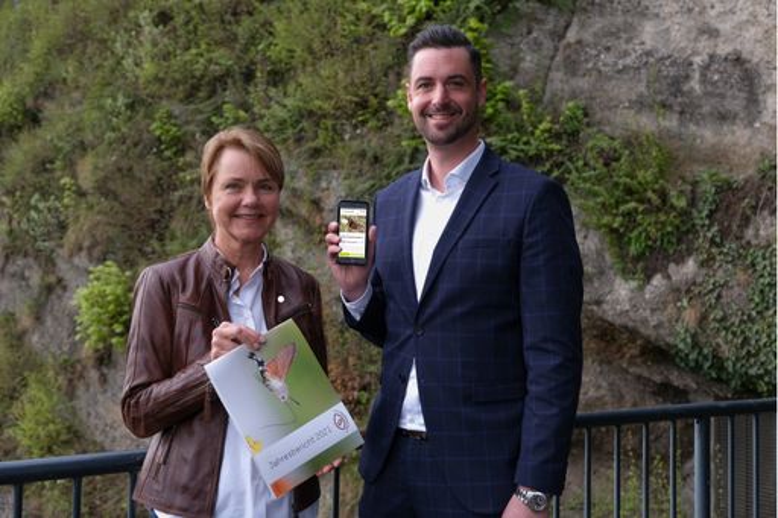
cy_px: 259
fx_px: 864
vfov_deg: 33.4
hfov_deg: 48.5
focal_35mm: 40
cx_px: 389
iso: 100
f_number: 3.6
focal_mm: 26.5
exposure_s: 1/100
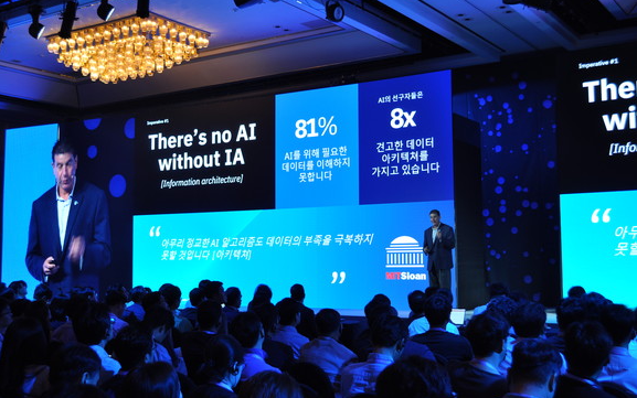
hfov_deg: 44.8
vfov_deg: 28.9
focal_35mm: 45
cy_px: 190
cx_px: 318
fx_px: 773
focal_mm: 29
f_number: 4.8
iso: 400
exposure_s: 1/25
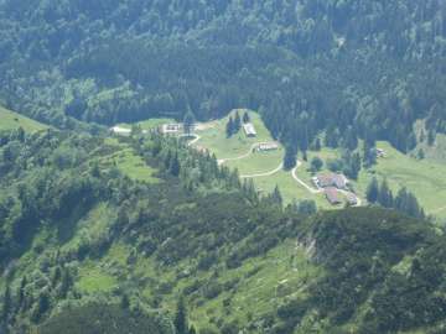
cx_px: 223
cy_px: 167
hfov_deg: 14.6
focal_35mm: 135
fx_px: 1739
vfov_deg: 11.0
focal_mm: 24.2
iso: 80
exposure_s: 1/160
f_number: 5.3
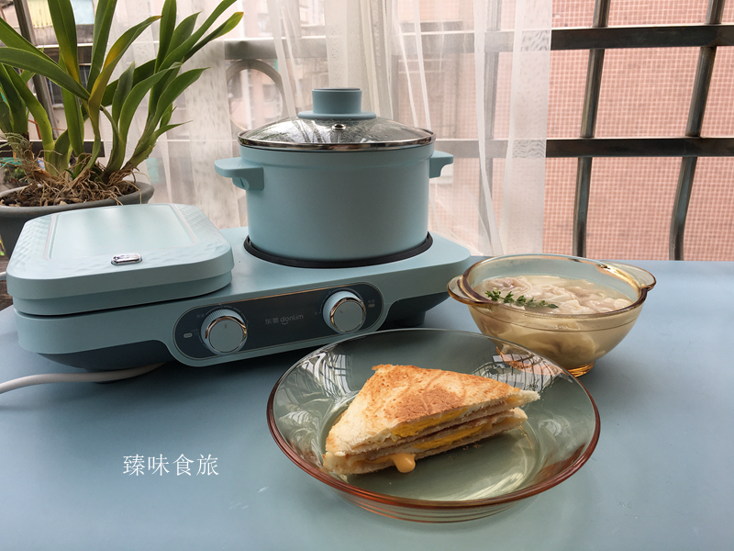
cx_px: 367
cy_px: 276
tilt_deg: -17.3
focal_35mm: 29
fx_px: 615
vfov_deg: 48.2
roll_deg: +1.1
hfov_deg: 61.7
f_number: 2.2
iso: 25
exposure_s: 1/170
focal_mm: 4.15
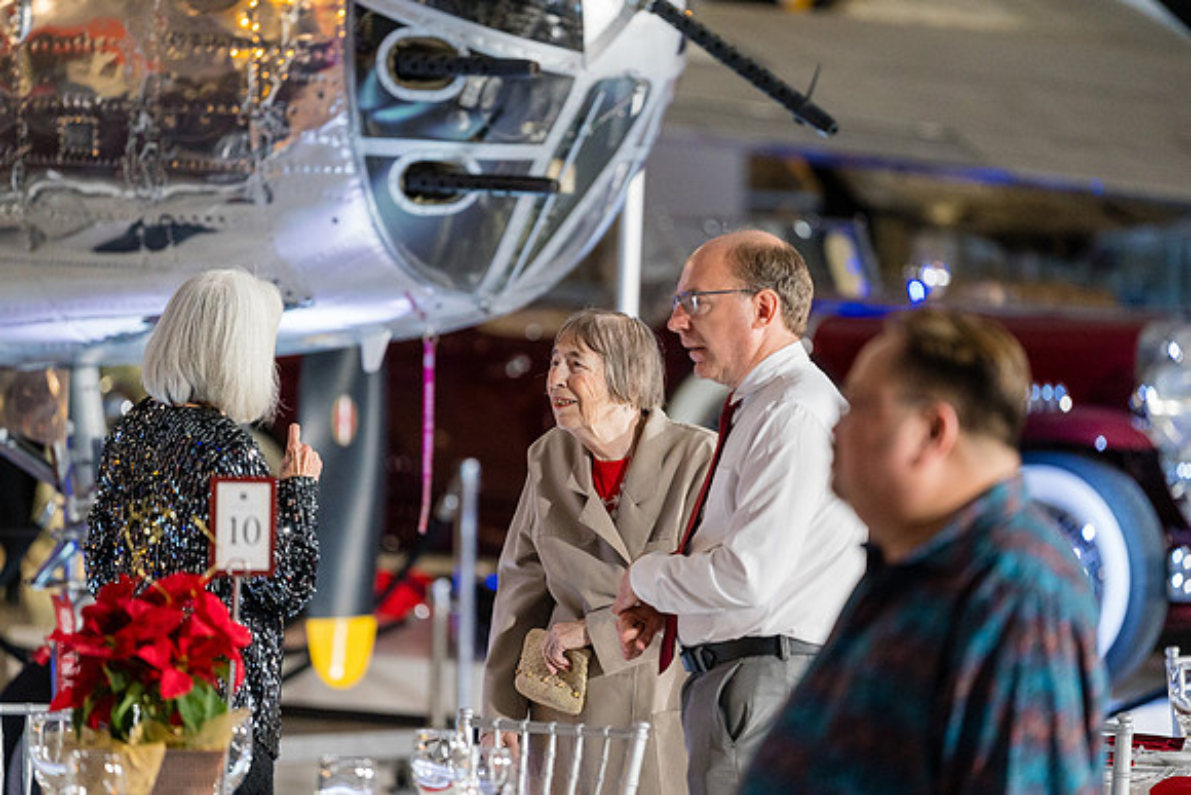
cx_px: 596
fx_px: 6618
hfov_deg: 10.3
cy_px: 398
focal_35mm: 200
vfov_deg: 6.9
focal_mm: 200
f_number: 2.8
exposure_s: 1/250
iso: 3200
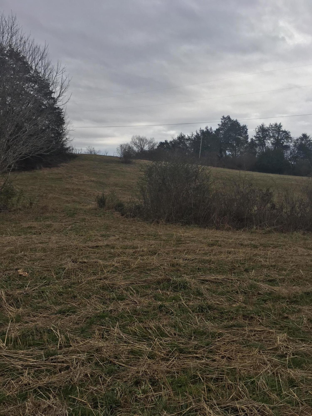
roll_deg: +0.3
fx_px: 349
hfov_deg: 48.2
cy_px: 208
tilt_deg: -3.4
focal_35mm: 29
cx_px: 156
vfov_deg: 61.7
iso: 25
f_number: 2.2
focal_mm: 4.15
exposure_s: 1/1183
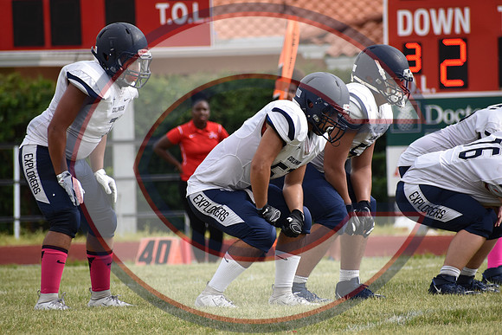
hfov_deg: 4.6
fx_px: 6276
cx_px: 251
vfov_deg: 3.1
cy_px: 168
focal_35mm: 450
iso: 400
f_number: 6.3
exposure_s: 1/1000
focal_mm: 300
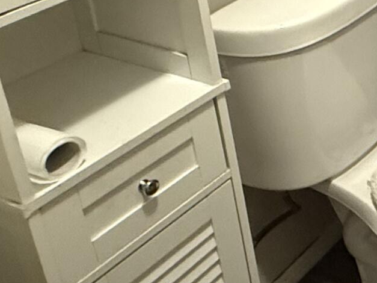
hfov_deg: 21.0
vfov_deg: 20.2
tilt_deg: -19.4
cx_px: 657
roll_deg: -3.9
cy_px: -81
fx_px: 730
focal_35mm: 67
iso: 1000
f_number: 2.2
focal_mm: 2.22
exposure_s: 1/40
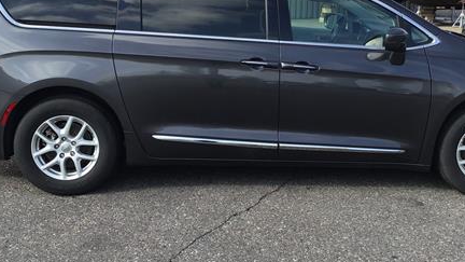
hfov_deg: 41.3
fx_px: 616
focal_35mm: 50
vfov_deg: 23.9
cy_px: 96
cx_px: 245
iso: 25
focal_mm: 3.3
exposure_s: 1/574
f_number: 2.4
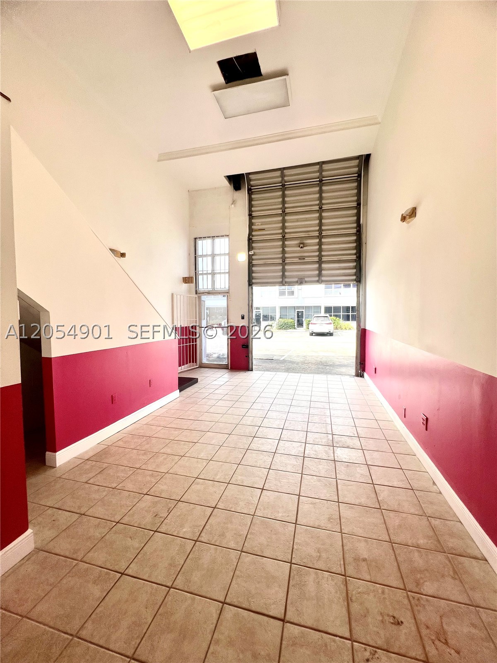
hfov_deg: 89.9
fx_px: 249
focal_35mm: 13
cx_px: 248
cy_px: 332
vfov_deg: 106.2
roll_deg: +1.0
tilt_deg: -2.5
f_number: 1.8
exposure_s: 1/317
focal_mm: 1.57
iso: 32
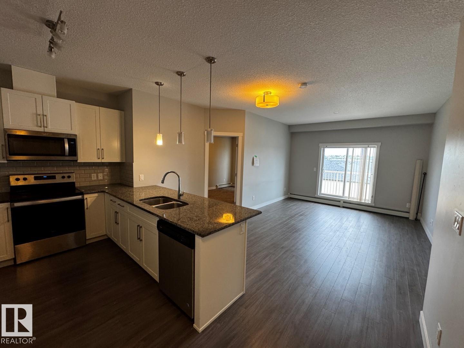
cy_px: 174
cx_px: 232
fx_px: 188
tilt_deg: -5.6
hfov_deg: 102.1
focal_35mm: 14
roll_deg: -1.6
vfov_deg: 85.7
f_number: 2.2
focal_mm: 2.22
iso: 250
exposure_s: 1/120
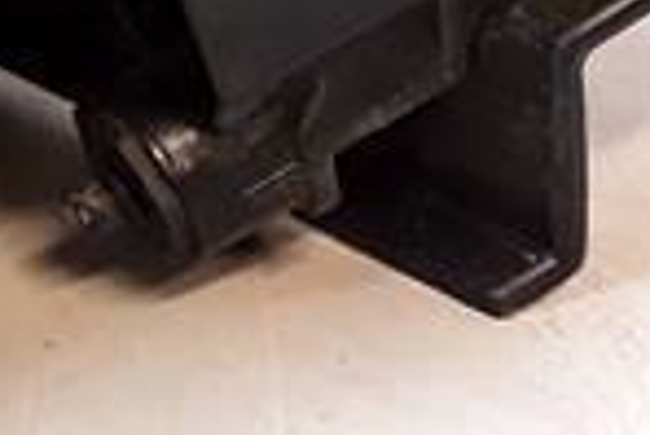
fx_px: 2277
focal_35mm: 126
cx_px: -518
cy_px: -373
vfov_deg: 10.2
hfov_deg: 14.3
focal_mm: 2.91
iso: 64
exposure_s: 1/50
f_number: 1.9
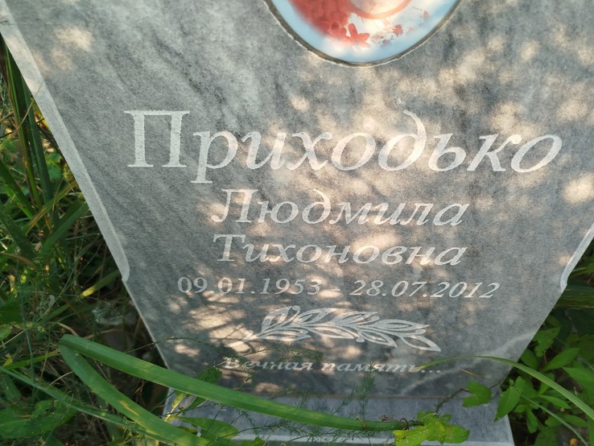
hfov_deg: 67.2
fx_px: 446
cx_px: 316
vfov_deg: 53.1
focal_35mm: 26
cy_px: 230
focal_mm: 5.31
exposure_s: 1/100
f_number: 1.7
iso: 50
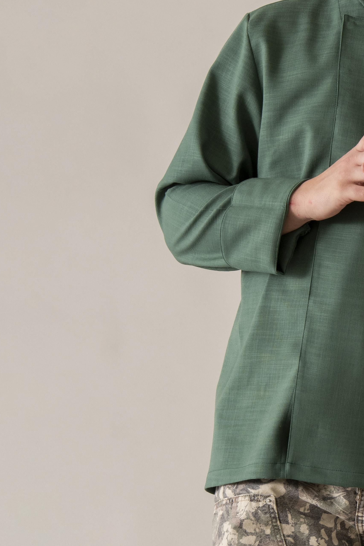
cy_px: 390
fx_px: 5047
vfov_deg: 6.2
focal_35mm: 333
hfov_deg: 4.1
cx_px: 363
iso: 320
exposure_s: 1/160
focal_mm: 116
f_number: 11
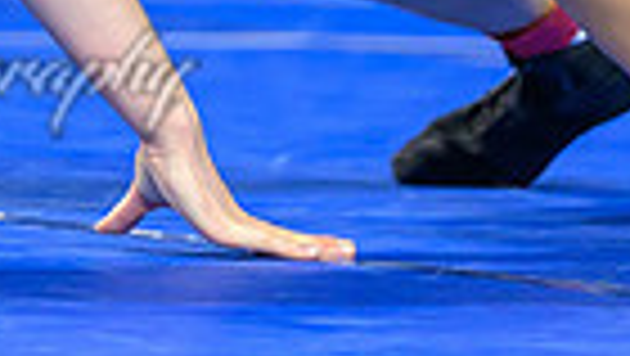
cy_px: -429
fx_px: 14478
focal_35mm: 866
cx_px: -350
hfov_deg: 2.5
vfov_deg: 1.4
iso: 3200
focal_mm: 150
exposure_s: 1/800
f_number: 2.8
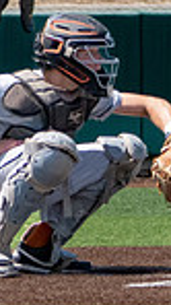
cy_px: -28
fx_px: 10939
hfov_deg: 0.9
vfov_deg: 1.6
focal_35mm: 1354
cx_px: 462
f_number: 7.1
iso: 800
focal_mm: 192
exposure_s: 1/2500
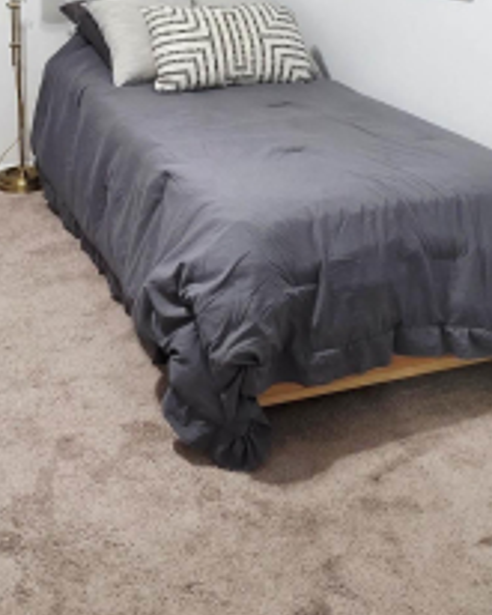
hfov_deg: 35.7
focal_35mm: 41
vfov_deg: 42.6
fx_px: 746
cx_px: 127
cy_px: 116
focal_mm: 2.2
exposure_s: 1/60.2
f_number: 1.9
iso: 320
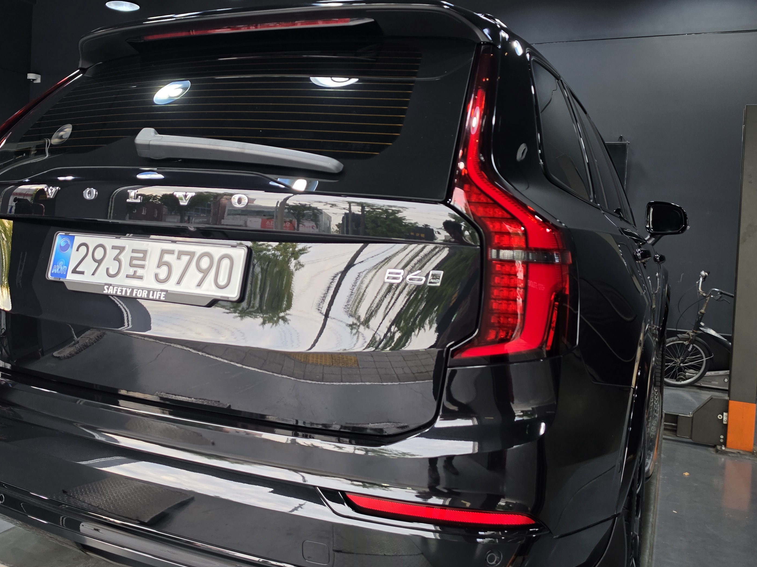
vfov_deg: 42.9
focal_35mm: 33
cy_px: 248
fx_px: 722
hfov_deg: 54.7
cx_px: 284
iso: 64
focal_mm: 6.5
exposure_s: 1/120
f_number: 1.4
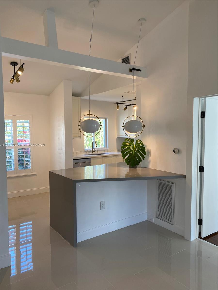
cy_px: 145
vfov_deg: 67.3
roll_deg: +0.5
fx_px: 218
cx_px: 109
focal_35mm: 26
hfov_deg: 53.1
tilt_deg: -2.9
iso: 40
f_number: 1.8
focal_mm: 4.25
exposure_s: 1/63
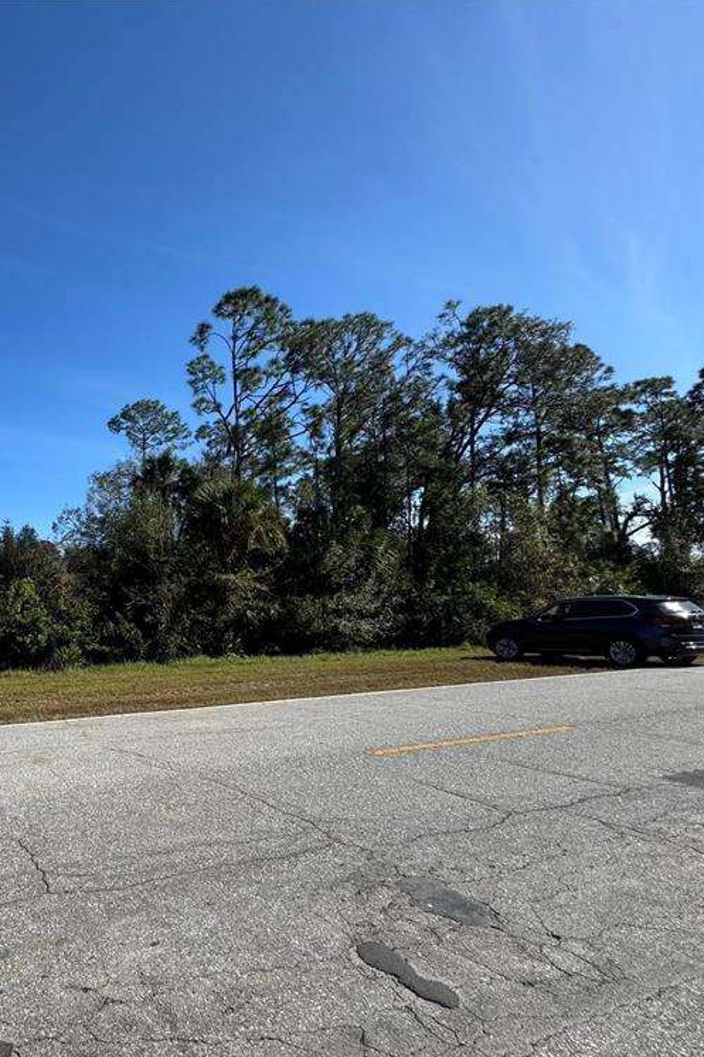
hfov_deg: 53.8
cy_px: 540
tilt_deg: +8.0
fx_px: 587
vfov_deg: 84.0
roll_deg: +1.8
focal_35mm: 20
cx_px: 67
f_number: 2.2
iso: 50
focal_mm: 2.22
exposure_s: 1/1672
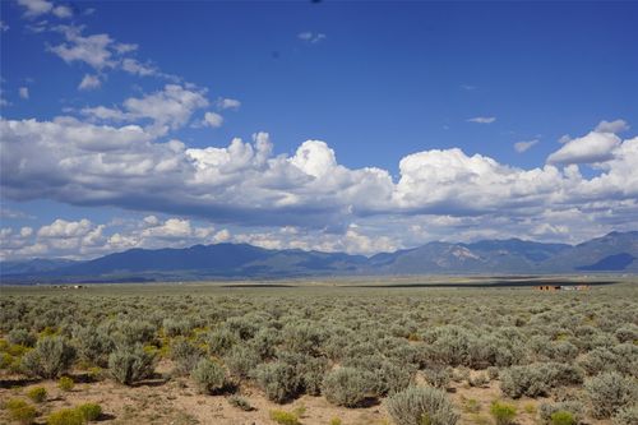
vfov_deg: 35.9
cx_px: 319
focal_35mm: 37
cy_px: 212
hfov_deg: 51.9
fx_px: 655
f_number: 13
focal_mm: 25
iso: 100
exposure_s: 1/200
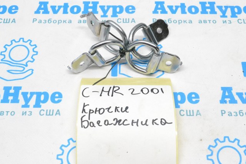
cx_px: 123
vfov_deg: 26.5
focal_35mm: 51
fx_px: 348
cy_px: 82
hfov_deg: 38.9
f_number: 13
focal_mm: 34
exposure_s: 1/100
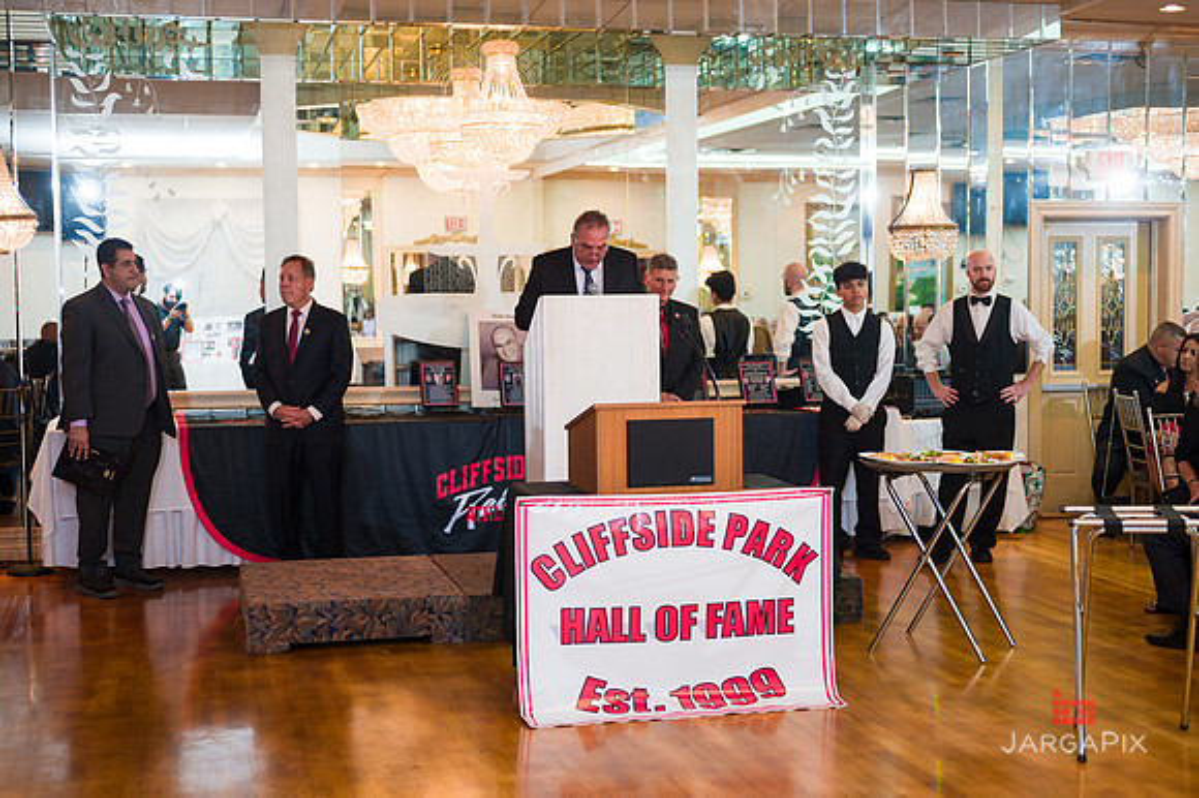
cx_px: 600
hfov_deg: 39.9
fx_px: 1651
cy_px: 399
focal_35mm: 50
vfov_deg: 27.2
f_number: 3.2
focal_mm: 48
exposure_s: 1/200
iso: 1000
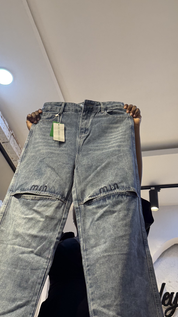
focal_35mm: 41
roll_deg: -6.3
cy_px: 162
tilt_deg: +39.9
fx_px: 344
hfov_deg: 29.0
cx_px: 81
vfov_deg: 49.4
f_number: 1.78
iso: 64
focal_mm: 6.76
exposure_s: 1/100
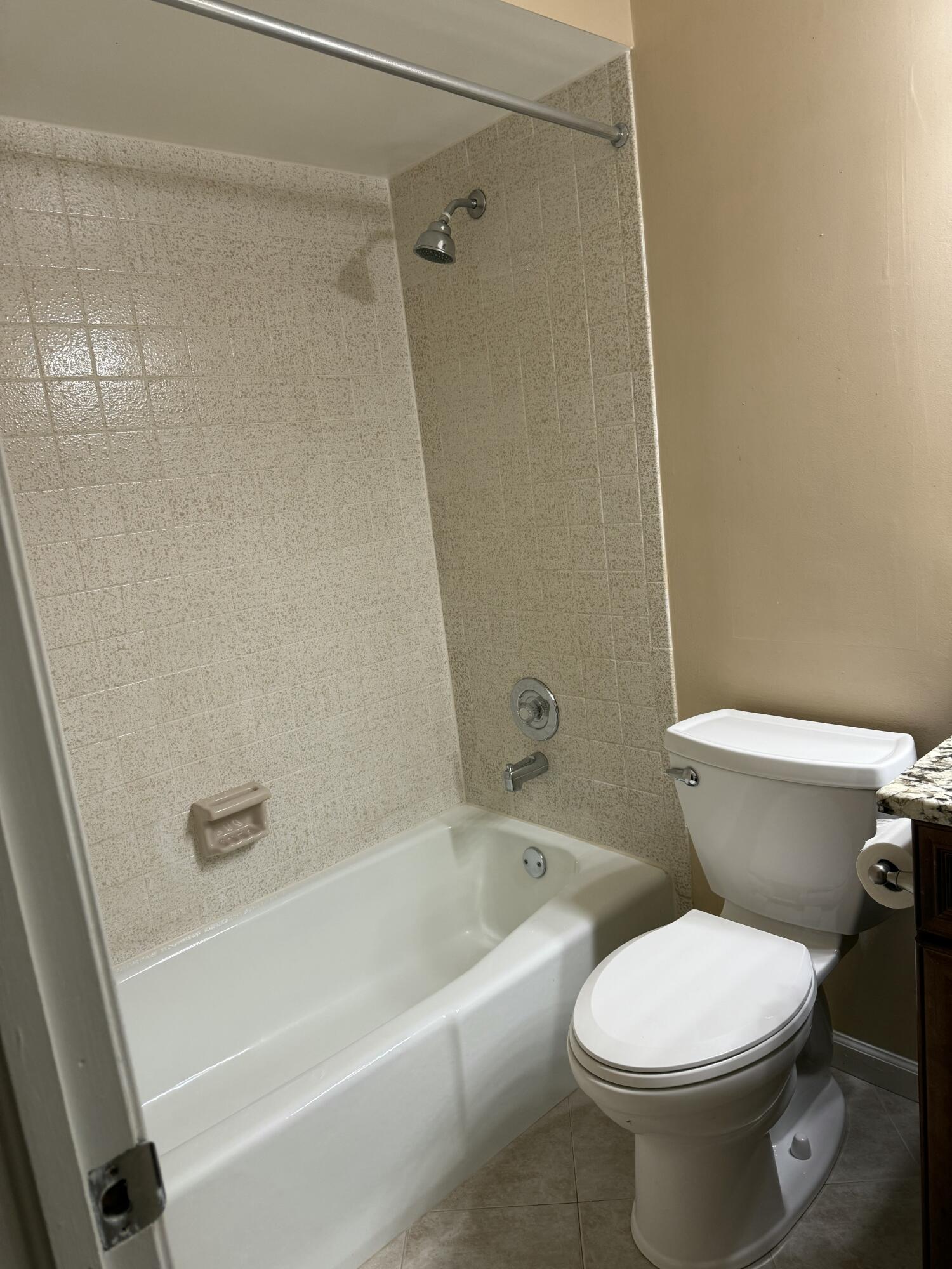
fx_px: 880
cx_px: 476
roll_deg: +6.1
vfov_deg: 71.6
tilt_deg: -10.3
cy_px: 634
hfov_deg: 56.8
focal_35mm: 24
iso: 200
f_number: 1.78
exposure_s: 1/120
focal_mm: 6.76
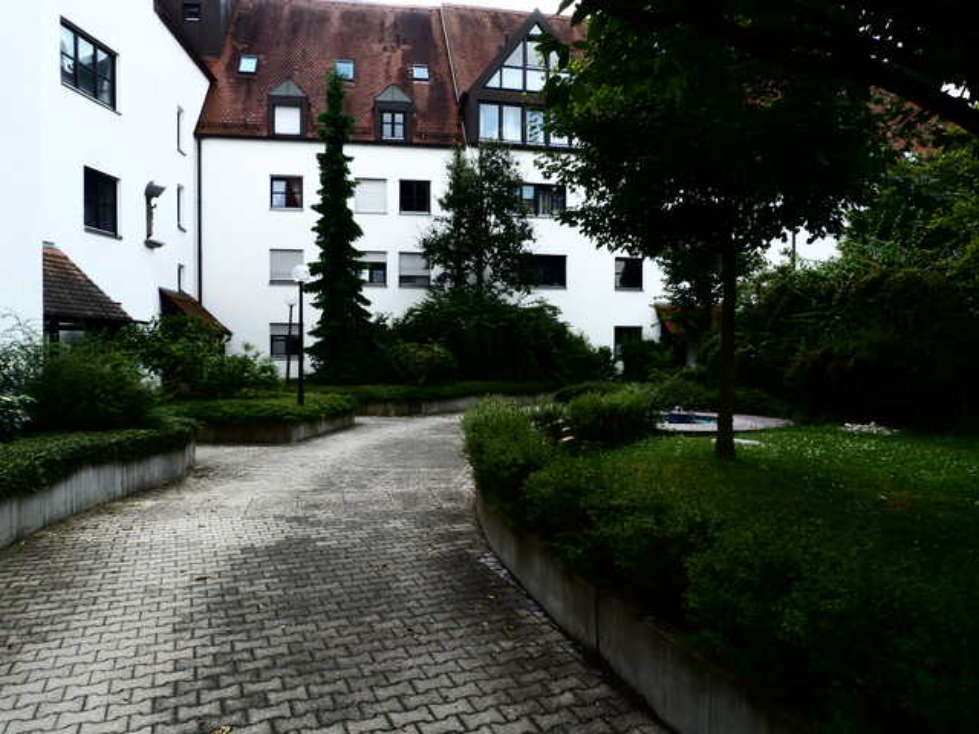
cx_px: 490
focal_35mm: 25
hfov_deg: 69.4
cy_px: 367
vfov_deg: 54.9
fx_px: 707
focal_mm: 4.5
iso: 80
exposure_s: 1/125
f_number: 3.6
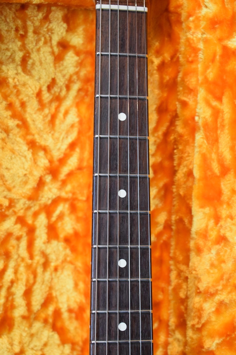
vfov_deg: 24.6
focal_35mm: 82
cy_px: 178
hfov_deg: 16.6
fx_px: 811
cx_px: 118
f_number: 5.6
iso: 3600
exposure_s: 1/60
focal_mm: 55
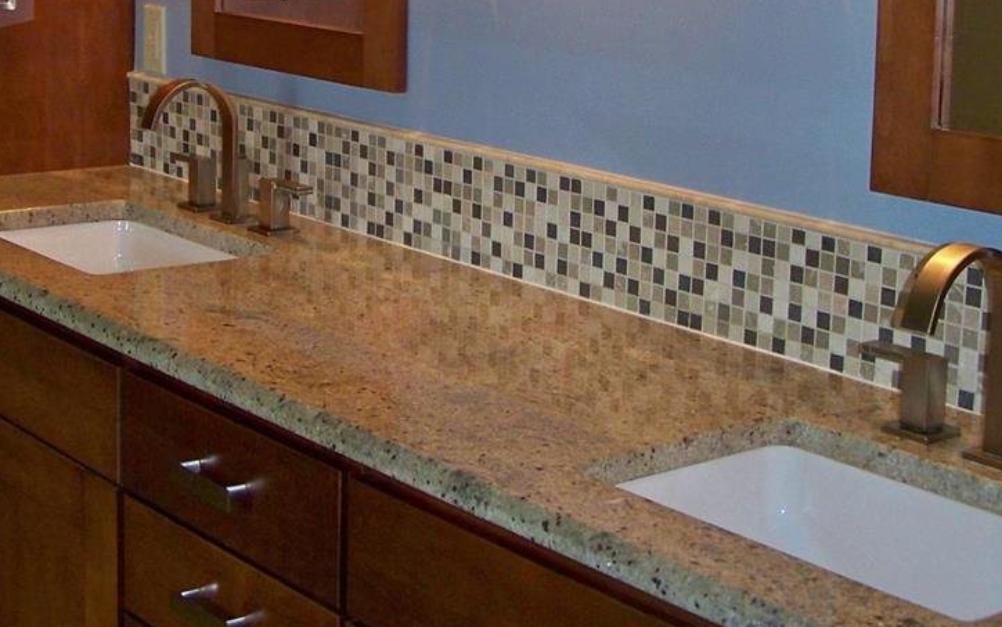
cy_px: 116
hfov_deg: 31.4
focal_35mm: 65
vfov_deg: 19.8
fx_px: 1776
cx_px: 403
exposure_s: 1/30
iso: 200
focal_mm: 6.75
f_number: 2.8
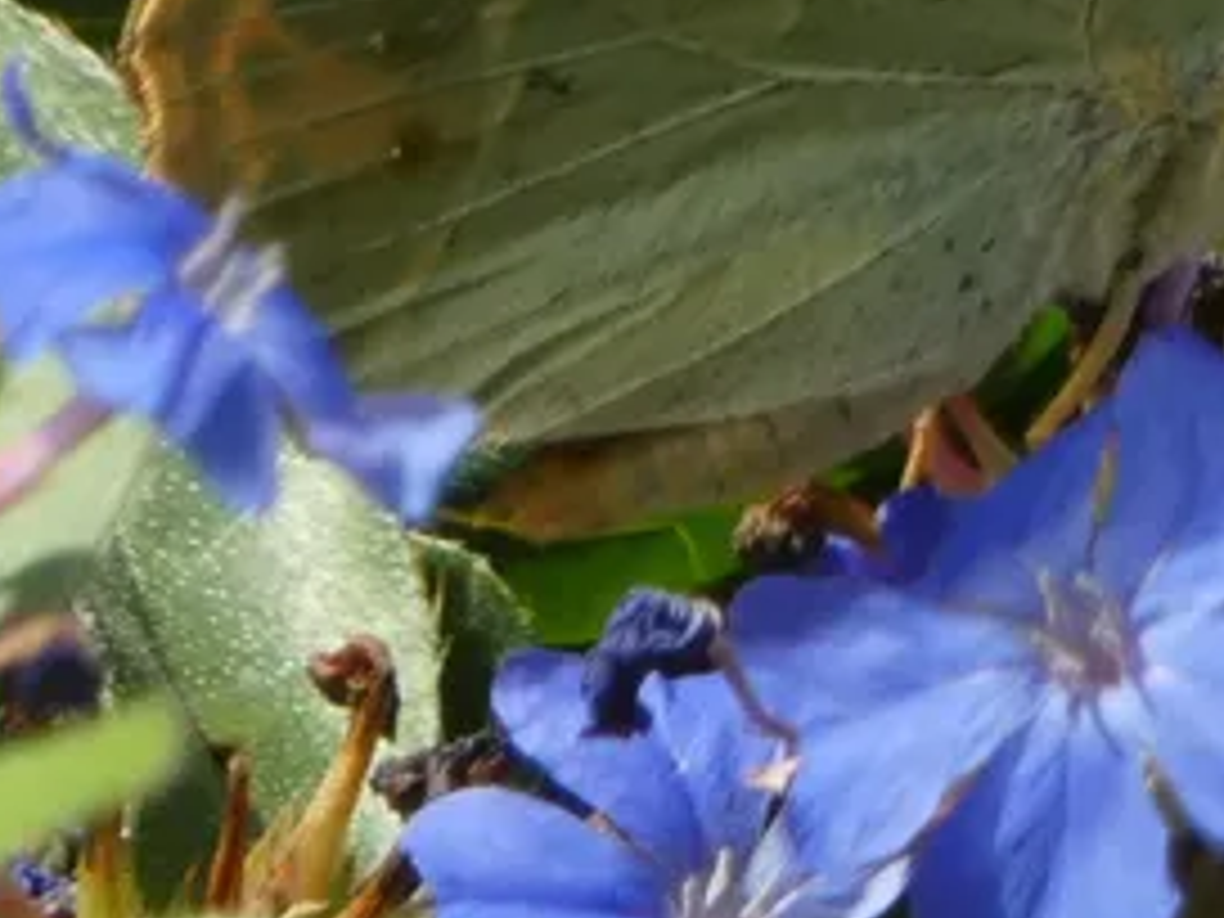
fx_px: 61419
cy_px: 72
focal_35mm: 1737
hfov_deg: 1.1
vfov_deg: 0.9
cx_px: 1084
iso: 160
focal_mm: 132.1
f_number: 5.6
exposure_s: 1/100
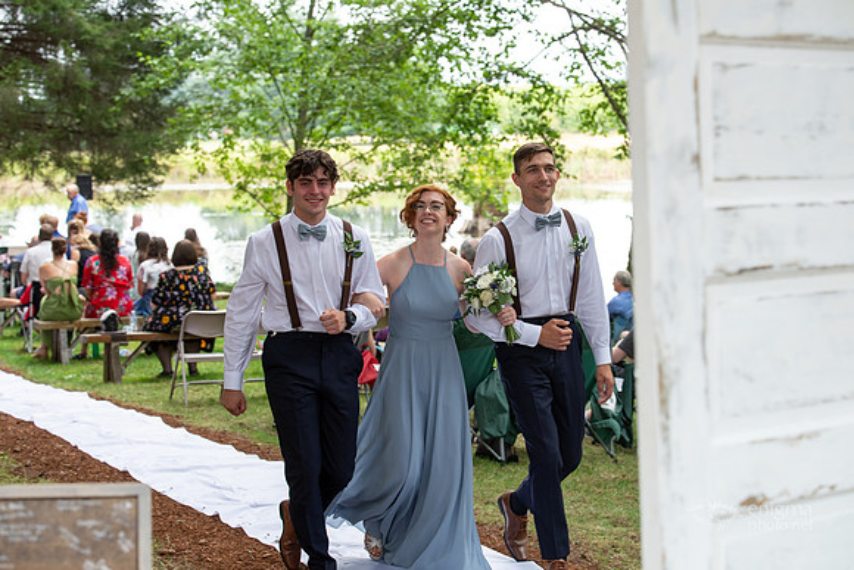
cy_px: 285
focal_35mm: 82
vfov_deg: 16.7
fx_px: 1946
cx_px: 427
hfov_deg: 24.8
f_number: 5.6
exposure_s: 1/125
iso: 400
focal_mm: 82
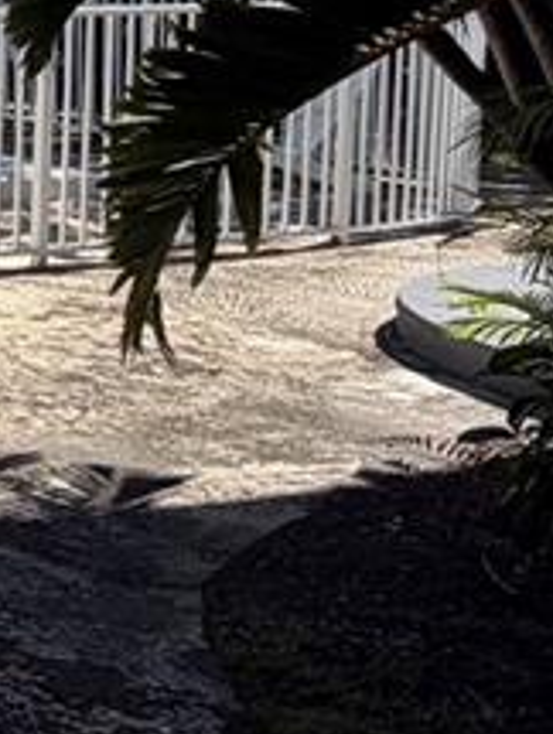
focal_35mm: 78
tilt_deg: -4.3
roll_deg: -1.2
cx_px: -939
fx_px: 1657
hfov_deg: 12.5
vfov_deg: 24.4
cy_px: 106
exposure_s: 1/770
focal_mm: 2.22
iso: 20
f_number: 2.2
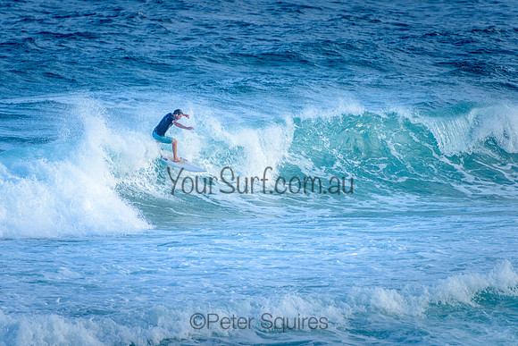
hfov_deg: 4.2
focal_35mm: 491
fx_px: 7061
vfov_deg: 2.8
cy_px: 135
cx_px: 260
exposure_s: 1/1250
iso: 400
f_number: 5.6
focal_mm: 400
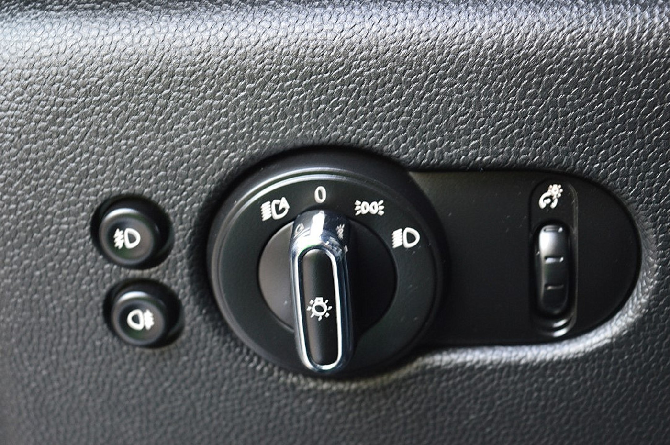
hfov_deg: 28.1
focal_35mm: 72
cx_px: 335
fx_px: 1338
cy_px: 222
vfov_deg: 18.9
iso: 800
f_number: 5.3
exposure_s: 1/25
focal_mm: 48
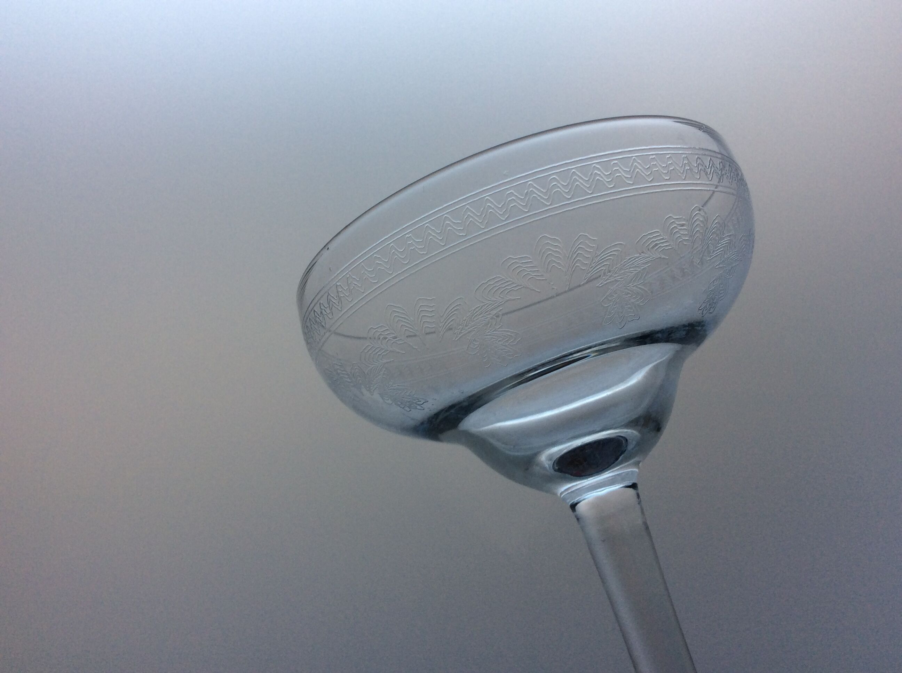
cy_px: 336
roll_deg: +5.7
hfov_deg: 56.9
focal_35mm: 32
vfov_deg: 44.1
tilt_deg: -17.4
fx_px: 833
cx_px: 451
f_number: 2.4
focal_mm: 3.3
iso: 32
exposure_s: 1/184
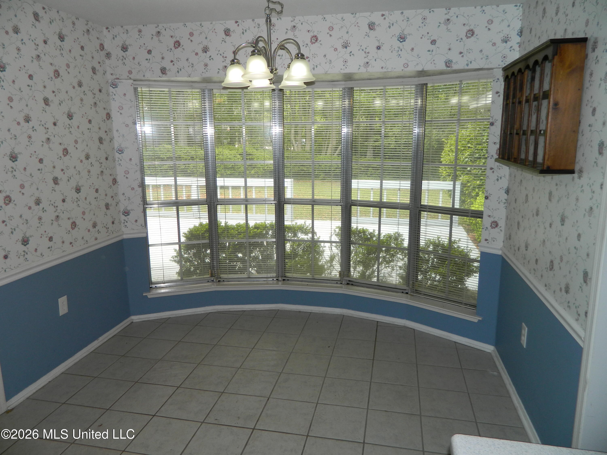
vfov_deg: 54.9
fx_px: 438
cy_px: 228
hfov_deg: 69.4
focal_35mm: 25
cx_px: 304
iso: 80
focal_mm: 4.5
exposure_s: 1/100
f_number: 3.1
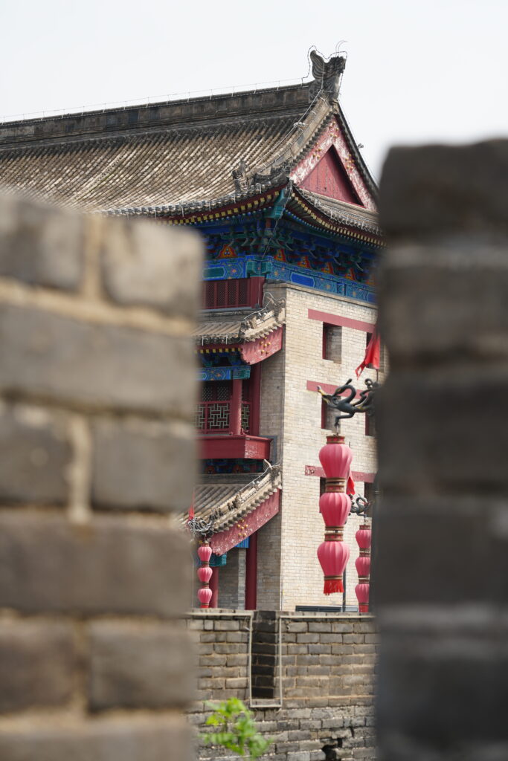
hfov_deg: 13.0
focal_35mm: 105
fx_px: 2222
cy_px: 380
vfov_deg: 19.5
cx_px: 254
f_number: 5
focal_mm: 105
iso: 100
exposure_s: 1/400
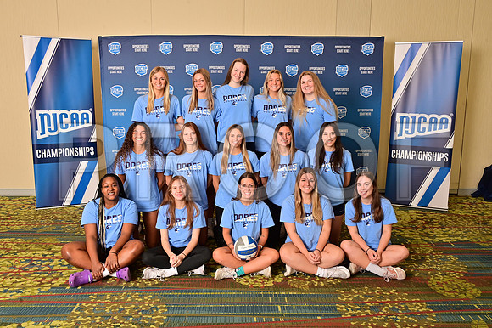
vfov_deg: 41.1
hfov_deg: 58.7
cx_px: 246
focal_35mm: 32
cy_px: 164
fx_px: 437
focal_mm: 32
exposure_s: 1/125
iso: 400
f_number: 10
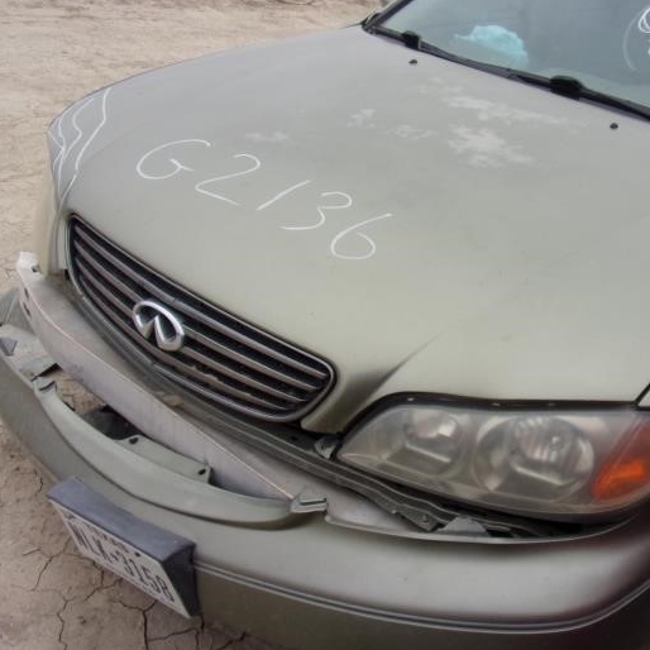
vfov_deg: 49.6
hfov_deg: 47.8
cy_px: 286
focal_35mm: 33
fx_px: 701
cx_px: 488
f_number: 3.3
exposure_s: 1/220
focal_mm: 4.3
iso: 80
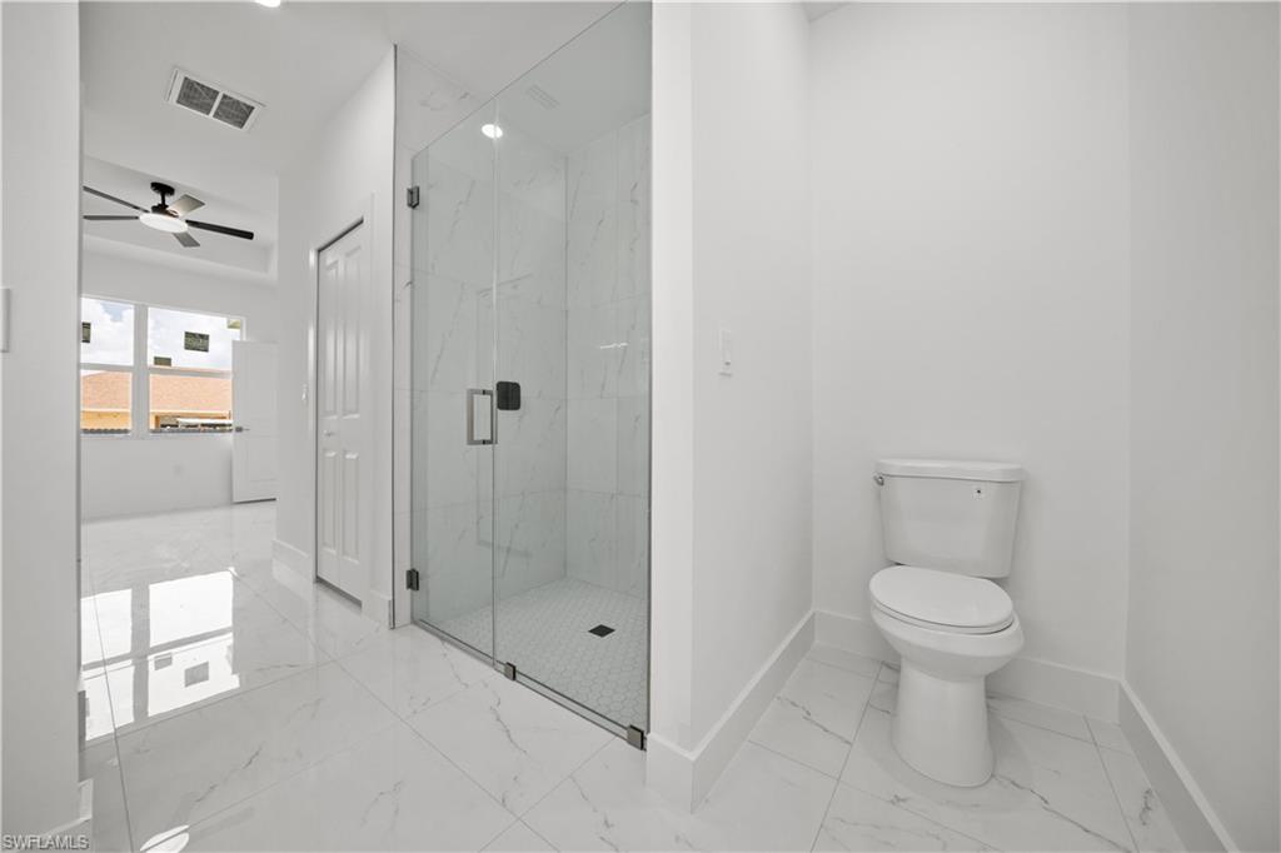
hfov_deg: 112.6
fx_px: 427
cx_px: 640
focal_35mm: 12
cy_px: 426
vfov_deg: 90.0
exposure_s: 1/80
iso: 800
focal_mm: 12
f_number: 5.6
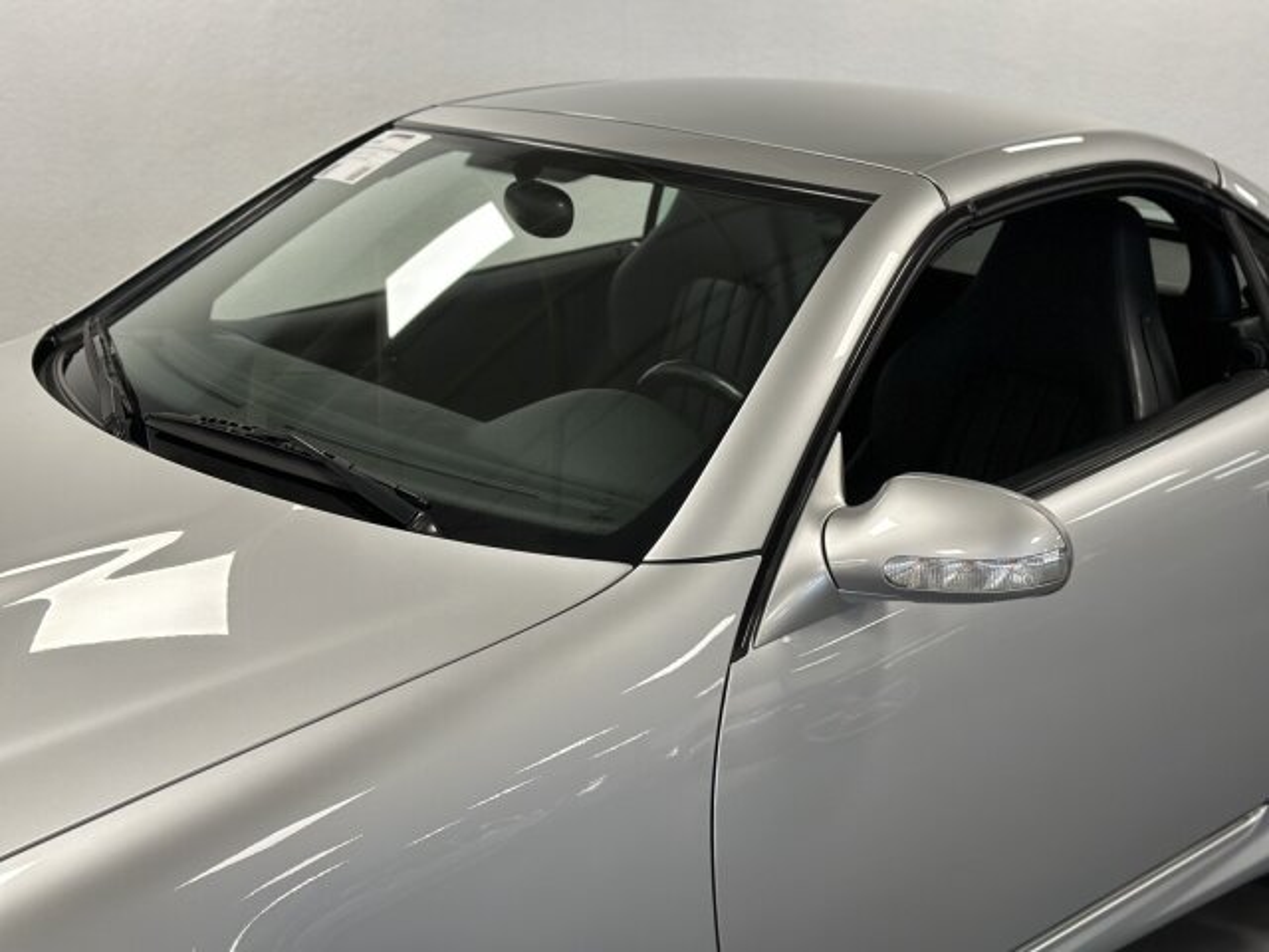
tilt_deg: -17.5
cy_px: 476
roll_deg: -0.5
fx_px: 1760
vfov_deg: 30.3
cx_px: 634
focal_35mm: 48
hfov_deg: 39.7
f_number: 1.78
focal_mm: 6.86
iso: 125
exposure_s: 1/79
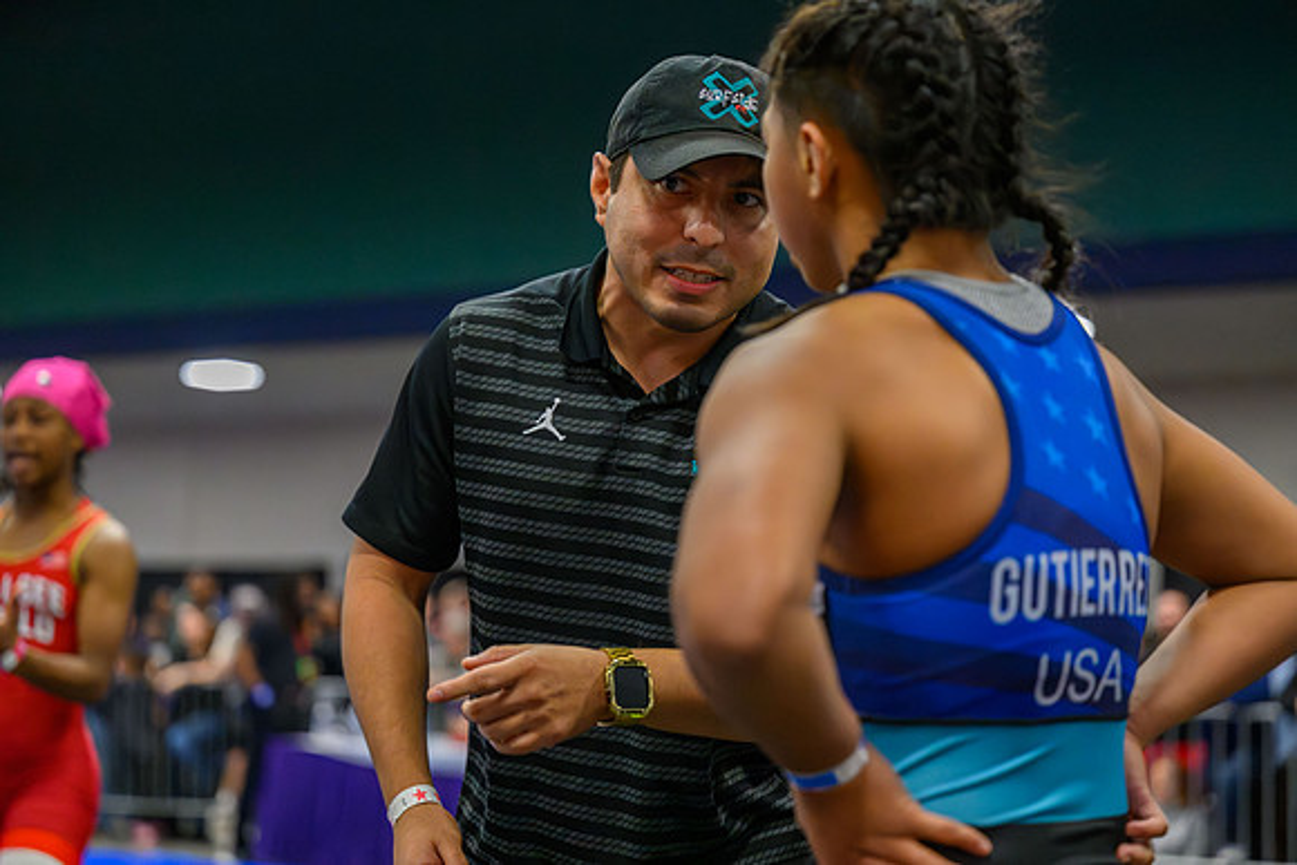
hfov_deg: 28.4
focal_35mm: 71
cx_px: 648
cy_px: 432
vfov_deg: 19.2
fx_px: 2558
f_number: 2.8
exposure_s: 1/640
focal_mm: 71
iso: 16000
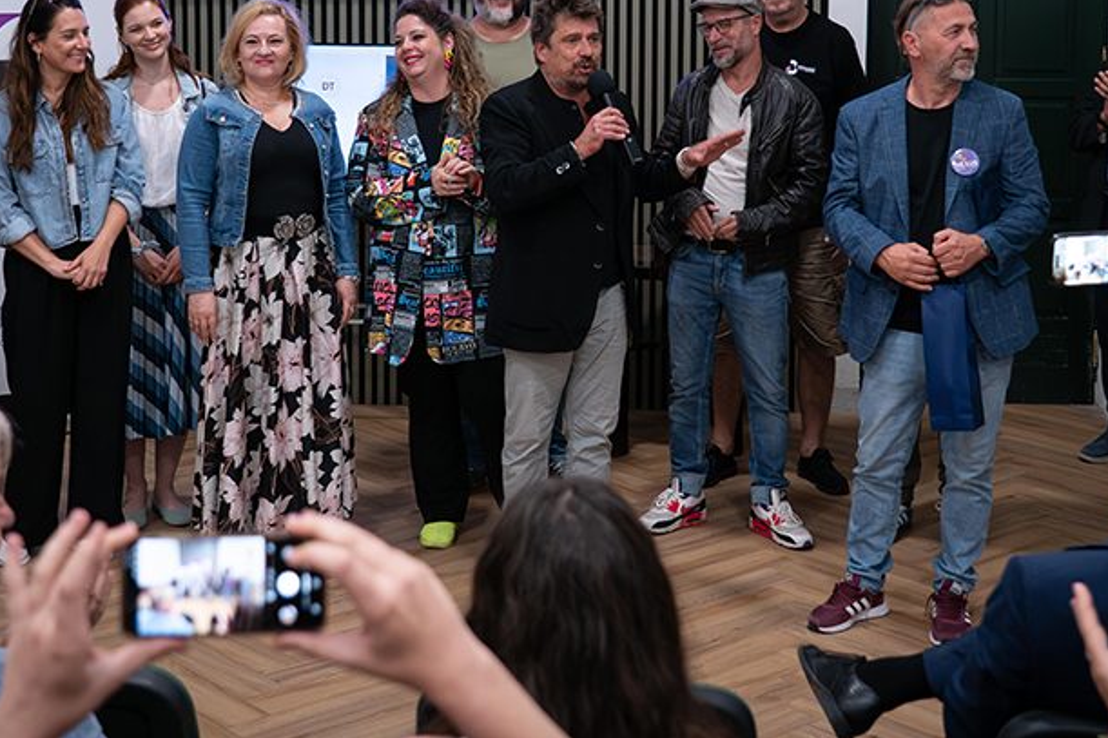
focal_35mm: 59
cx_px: 578
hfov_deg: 33.9
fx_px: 1815
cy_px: 133
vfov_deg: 22.6
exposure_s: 1/200
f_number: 4
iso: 2500
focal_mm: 34
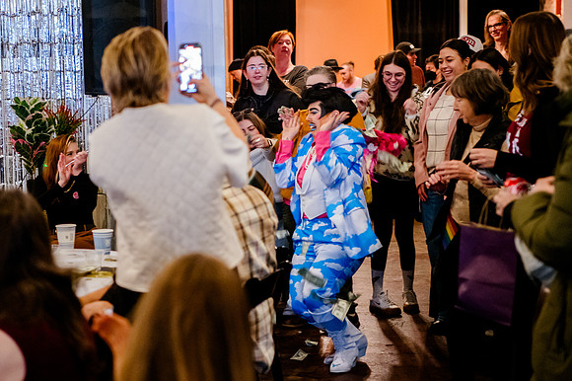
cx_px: 239
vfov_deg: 16.0
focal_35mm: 85
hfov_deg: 23.8
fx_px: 1355
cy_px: 158
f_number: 2.8
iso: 6400
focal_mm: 70
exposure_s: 1/80
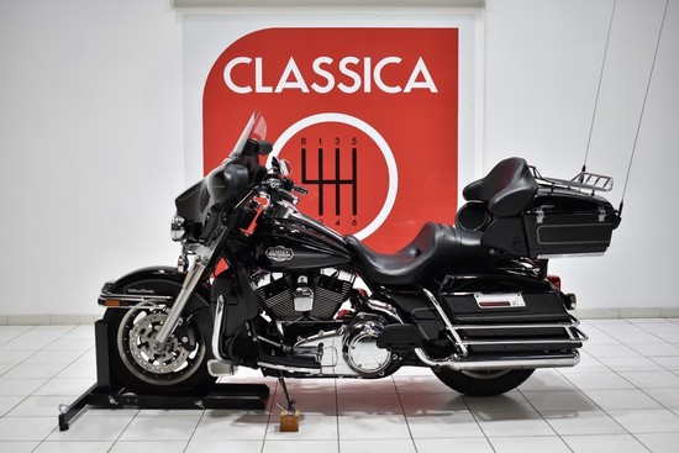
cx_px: 340
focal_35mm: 38
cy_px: 226
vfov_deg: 35.5
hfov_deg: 51.3
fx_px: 707
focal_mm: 25
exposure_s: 1/30
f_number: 4
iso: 100
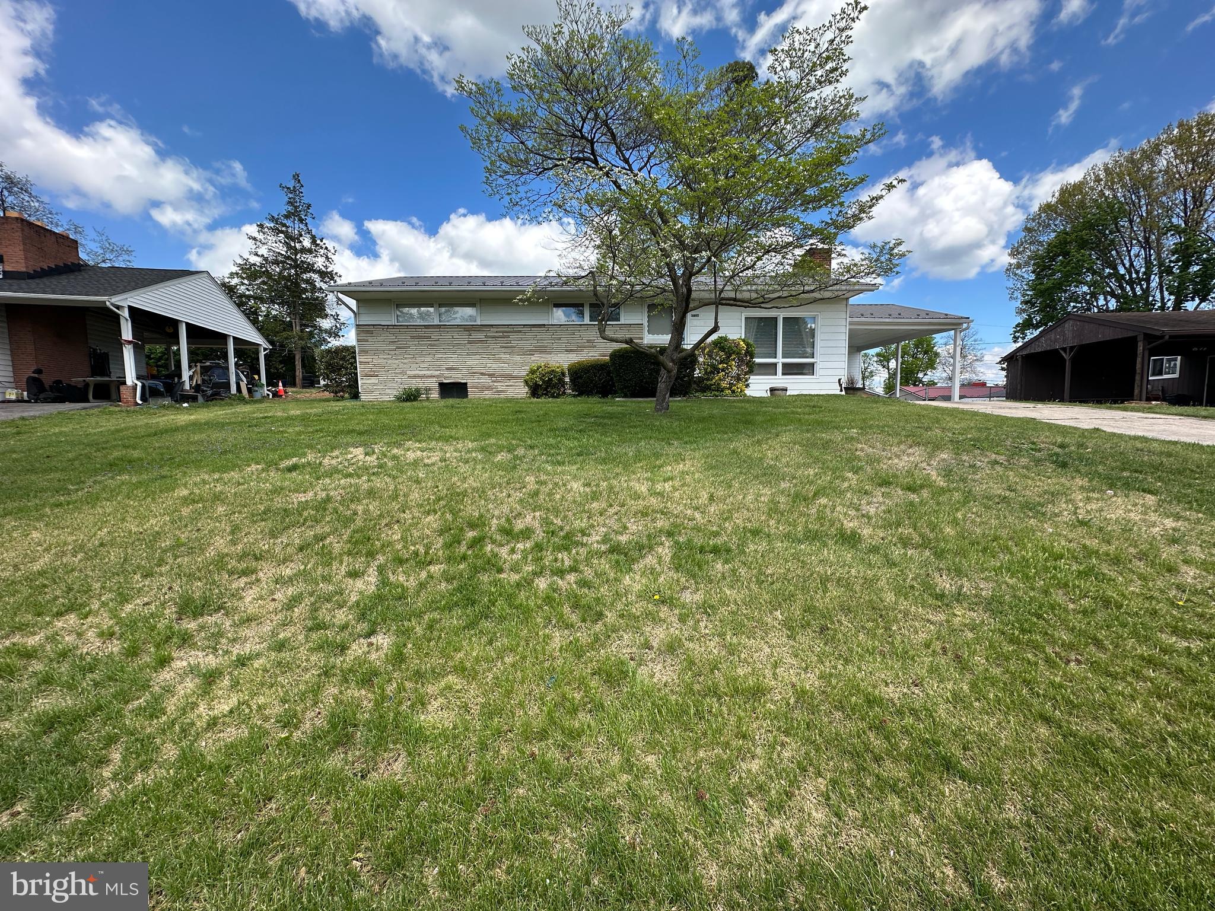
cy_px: 456
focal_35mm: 14
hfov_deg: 102.1
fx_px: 491
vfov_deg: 85.7
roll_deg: +0.6
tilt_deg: -4.2
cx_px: 608
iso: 40
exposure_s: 1/716
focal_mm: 2.22
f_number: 2.2
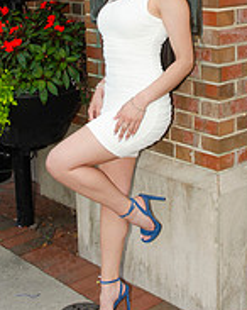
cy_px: 36
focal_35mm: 76
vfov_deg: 24.4
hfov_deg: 20.1
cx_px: 144
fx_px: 696
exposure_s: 1/250
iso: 100
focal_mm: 22
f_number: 7.1
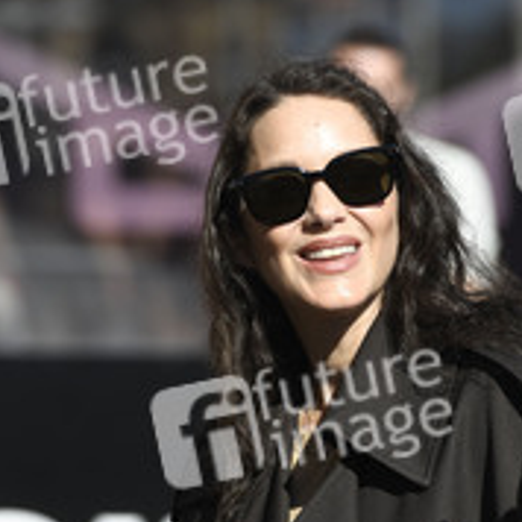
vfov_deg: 4.6
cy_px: 566
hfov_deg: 4.6
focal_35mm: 381
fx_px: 6500
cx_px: 387
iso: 160
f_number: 5.6
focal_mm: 200
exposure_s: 1/1000
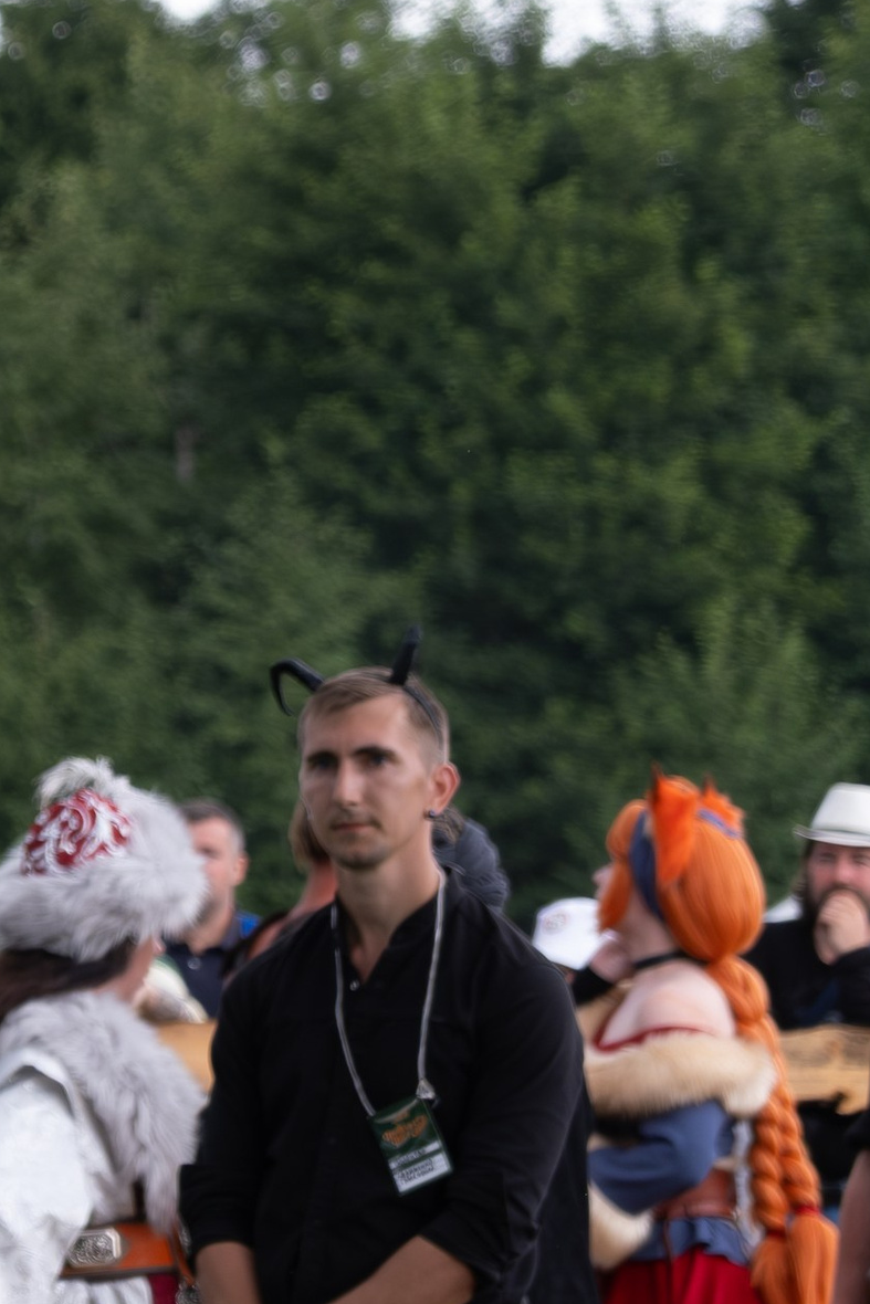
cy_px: 255
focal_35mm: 270
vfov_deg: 7.6
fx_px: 9784
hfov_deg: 5.1
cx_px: -426
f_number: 3.6
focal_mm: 55
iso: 500
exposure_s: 1/1250
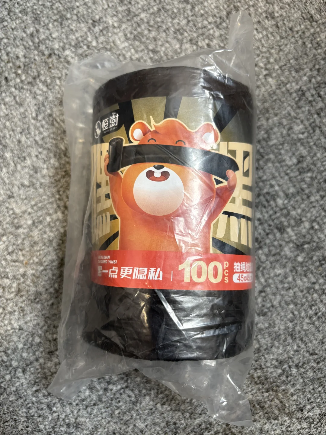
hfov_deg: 53.1
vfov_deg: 67.3
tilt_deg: -83.1
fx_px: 326
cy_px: 218
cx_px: 163
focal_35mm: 26
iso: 125
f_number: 1.6
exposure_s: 1/50
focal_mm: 5.96
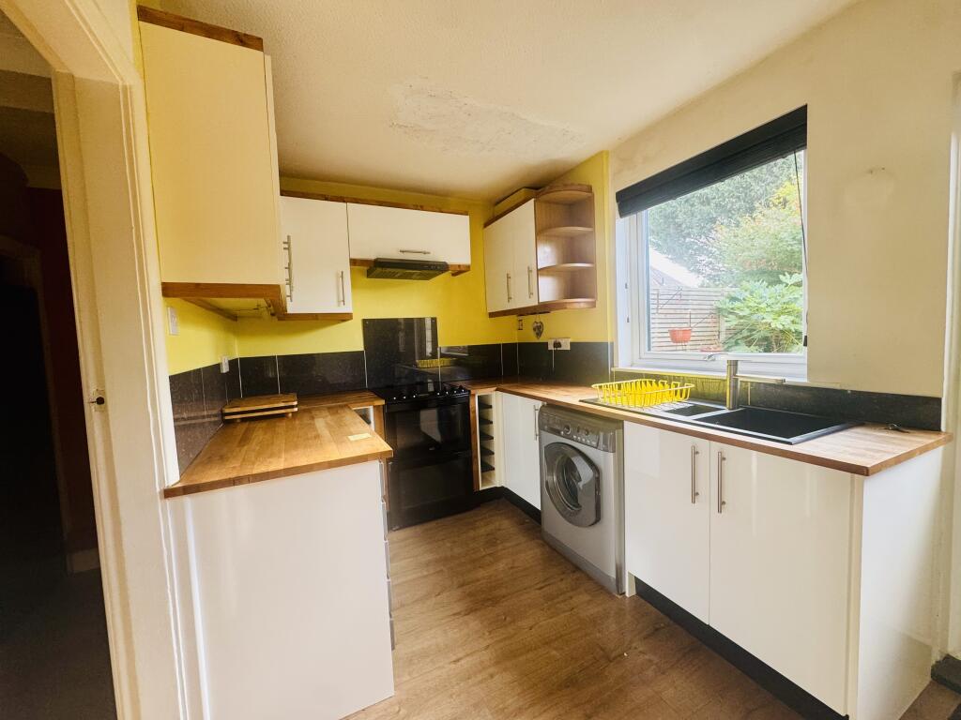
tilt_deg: -3.5
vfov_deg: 85.7
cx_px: 480
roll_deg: +2.7
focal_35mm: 14
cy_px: 360
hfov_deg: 102.1
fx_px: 389
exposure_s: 1/99
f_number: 2.2
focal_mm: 2.22
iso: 200
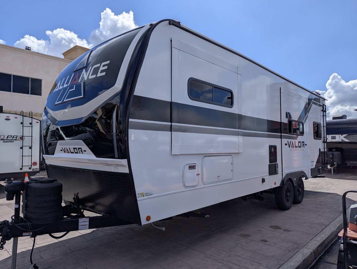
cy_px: 134
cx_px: 178
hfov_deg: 71.5
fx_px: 248
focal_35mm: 24
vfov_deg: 56.9
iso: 49
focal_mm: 6.81
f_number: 1.85
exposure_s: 1/4926
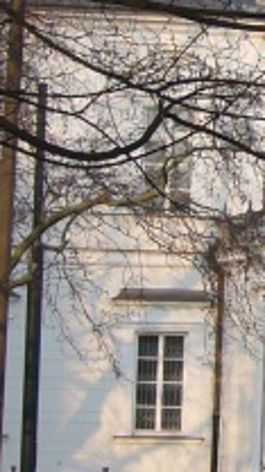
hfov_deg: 6.8
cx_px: 539
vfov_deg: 12.5
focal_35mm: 172
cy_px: 134
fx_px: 2149
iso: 64
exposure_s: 1/400
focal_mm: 6.8
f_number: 3.1
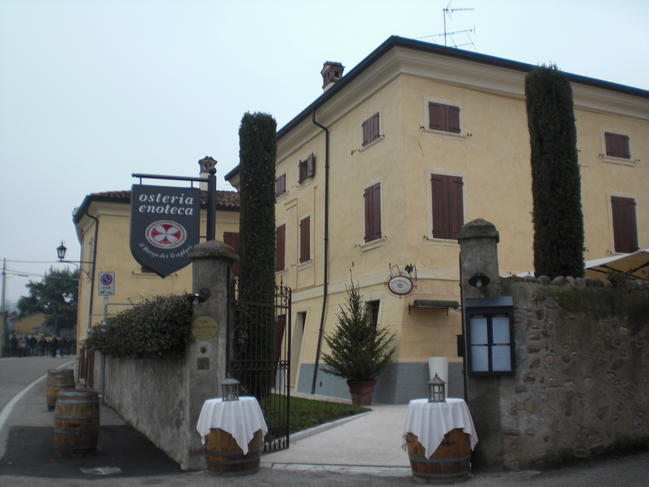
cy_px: 244
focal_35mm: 38
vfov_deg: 37.7
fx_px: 712
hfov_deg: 49.0
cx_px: 324
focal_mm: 6.3
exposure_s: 1/100
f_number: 3.1
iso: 64
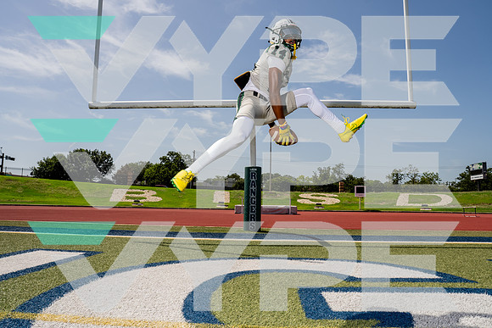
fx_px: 355
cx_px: 246
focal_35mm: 26
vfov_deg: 49.6
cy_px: 164
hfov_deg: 69.4
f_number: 8
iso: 100
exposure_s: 1/250
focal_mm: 26
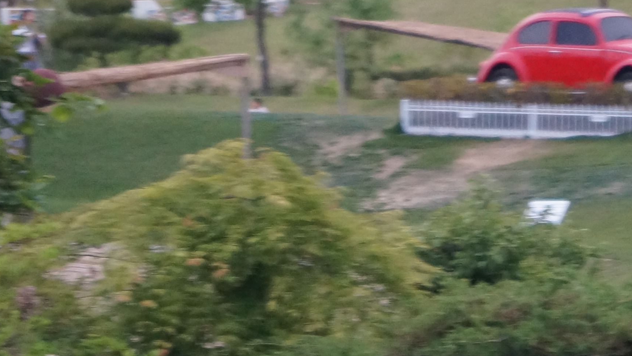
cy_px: 96
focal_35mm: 245
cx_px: 648
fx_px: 4114
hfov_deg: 8.7
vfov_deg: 4.9
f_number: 5.6
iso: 1250
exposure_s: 1/100
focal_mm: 55
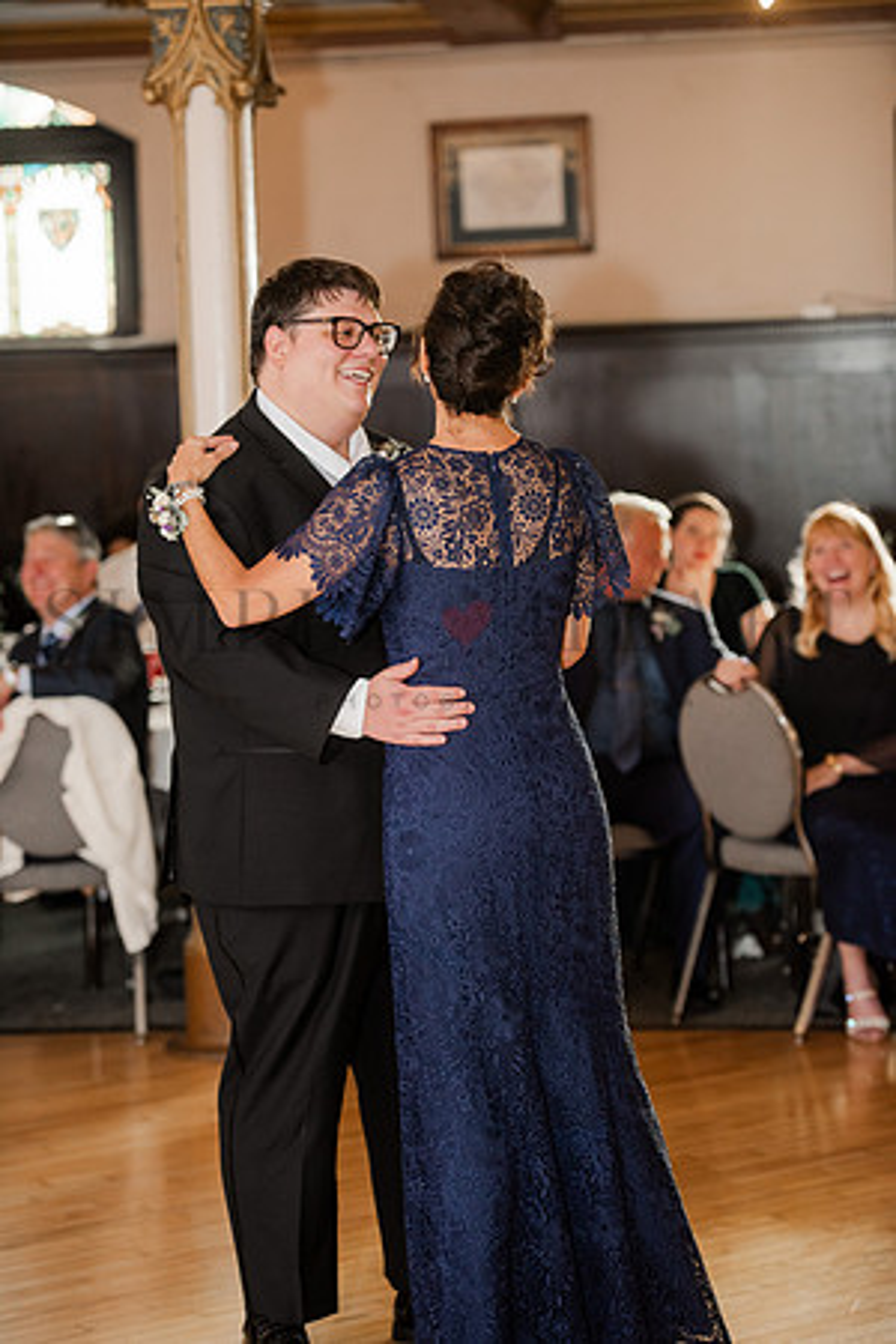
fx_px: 3546
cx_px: 448
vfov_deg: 21.5
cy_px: 672
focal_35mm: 95
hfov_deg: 14.4
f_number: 2.8
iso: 500
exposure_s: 1/125
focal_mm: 95
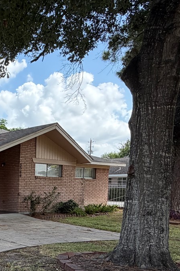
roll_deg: +0.8
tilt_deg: -5.8
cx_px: -63
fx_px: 330
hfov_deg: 25.6
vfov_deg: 42.6
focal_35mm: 44
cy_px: 215
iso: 40
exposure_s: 1/502
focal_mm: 2.22
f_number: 2.2
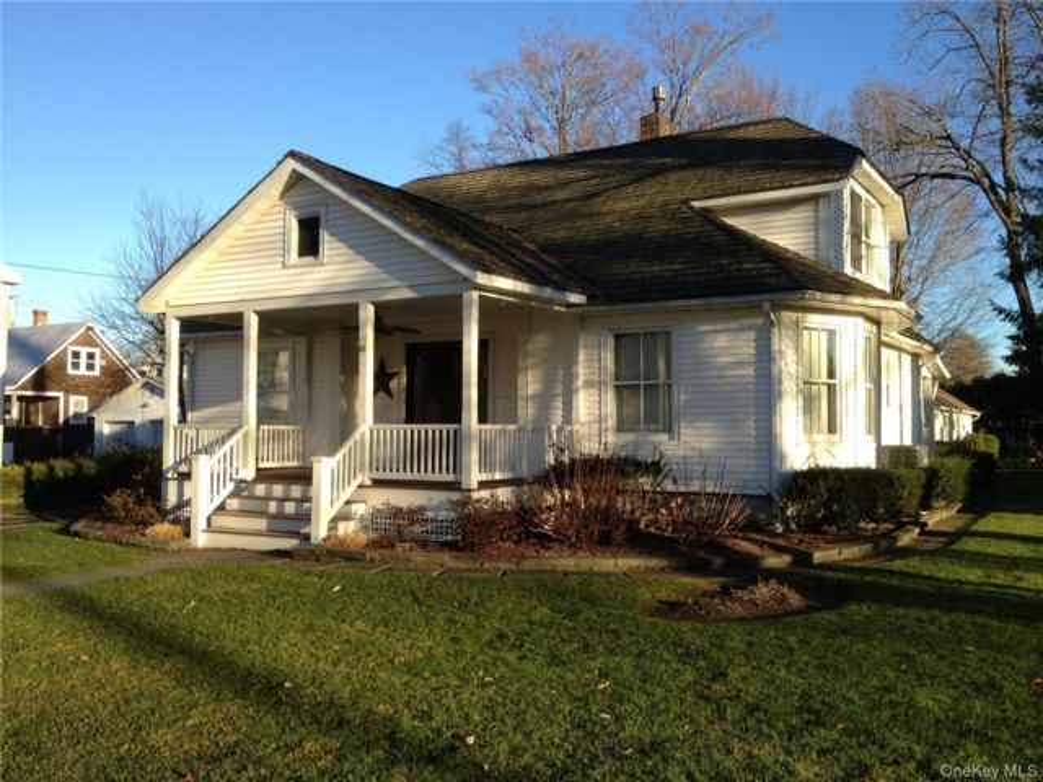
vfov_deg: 40.7
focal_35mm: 35
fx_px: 1055
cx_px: 522
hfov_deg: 52.6
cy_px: 391
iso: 50
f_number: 2.4
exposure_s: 1/541
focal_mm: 4.28
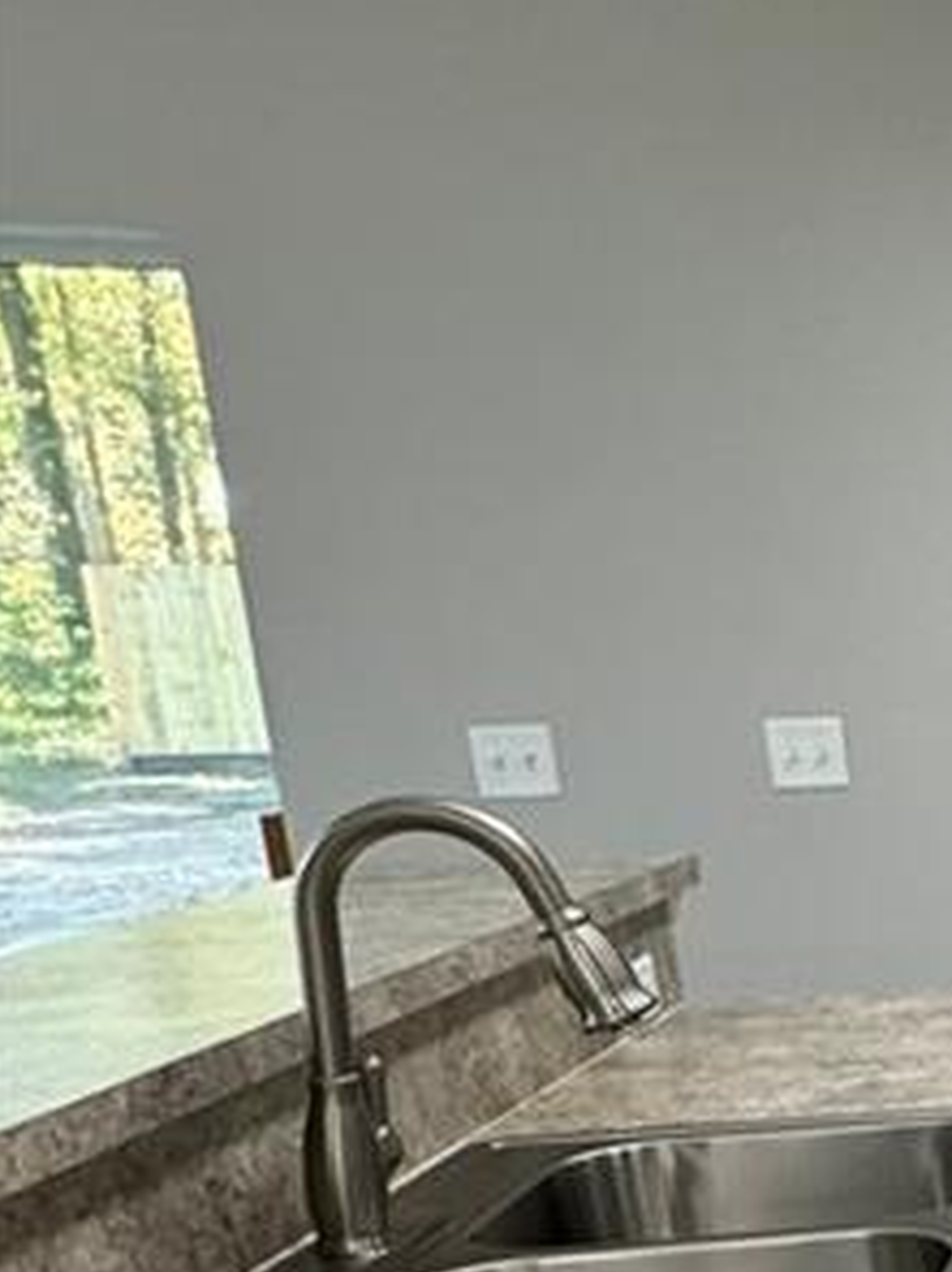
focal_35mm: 57
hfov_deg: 17.7
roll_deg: +0.5
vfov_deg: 32.3
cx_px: 1926
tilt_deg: -14.5
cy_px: 1117
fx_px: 2092
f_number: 2.2
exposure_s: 1/60
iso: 200
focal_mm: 2.22
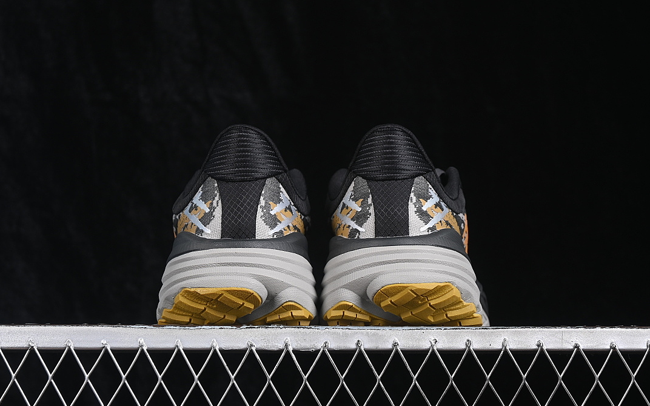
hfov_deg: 26.8
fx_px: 1364
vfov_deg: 16.9
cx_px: 323
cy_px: 191
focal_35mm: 77
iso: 160
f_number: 6.3
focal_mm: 50
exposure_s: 1/60
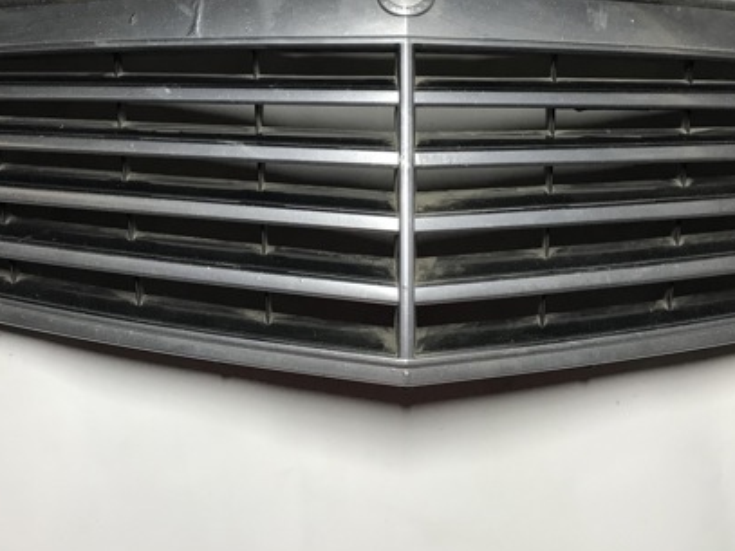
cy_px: 198
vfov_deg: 32.7
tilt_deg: -66.1
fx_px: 934
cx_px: 385
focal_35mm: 44
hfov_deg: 42.9
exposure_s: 1/33
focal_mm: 3.99
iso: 32
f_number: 1.8
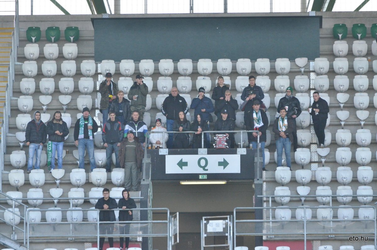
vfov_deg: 4.0
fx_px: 3606
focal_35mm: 345
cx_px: 188
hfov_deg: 6.0
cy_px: 125
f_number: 6.3
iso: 3200
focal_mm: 230
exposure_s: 1/2500
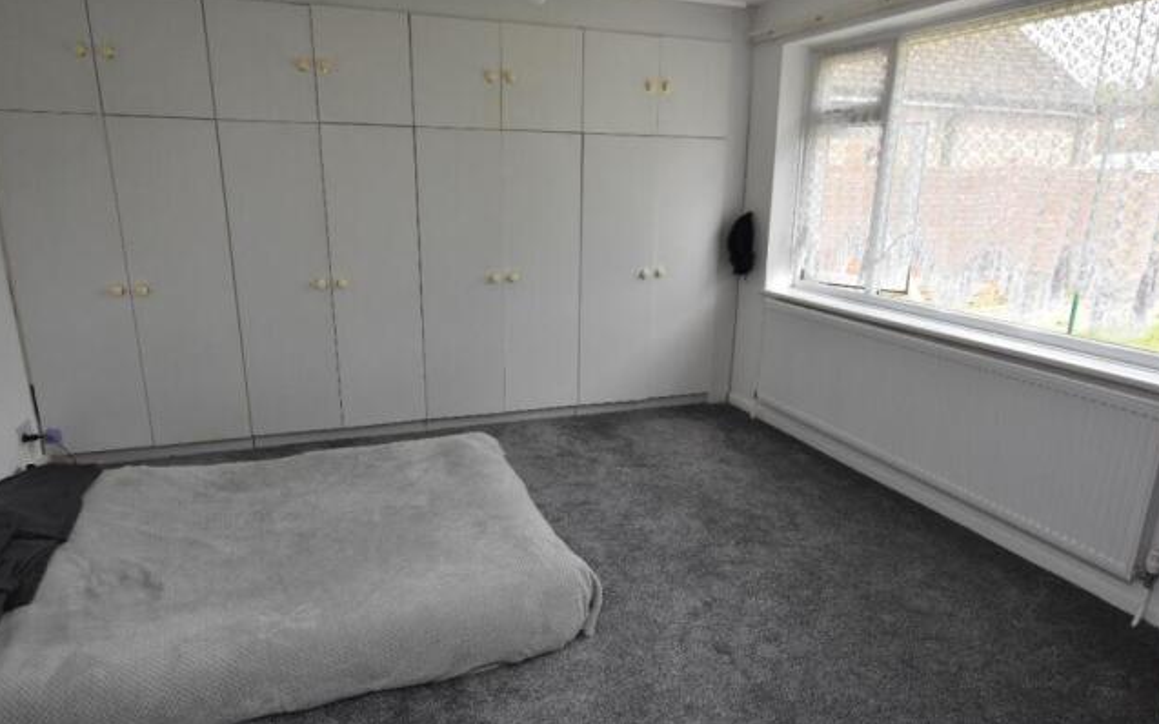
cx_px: 585
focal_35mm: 22
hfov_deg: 79.7
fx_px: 695
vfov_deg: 55.0
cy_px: 387
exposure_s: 1/200
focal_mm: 14
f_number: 5
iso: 320
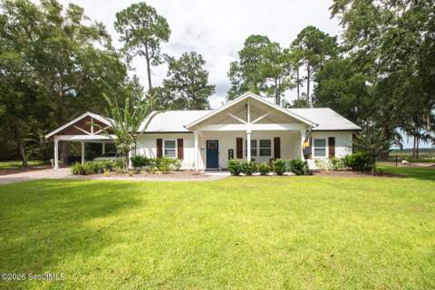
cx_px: 217
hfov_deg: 95.9
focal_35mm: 16
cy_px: 157
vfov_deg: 72.8
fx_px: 196
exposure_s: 1/2500
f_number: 8
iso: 1250
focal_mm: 10
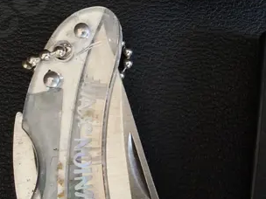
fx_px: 699
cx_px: 155
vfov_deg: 15.1
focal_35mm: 91
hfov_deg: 21.5
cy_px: -96
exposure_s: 1/100
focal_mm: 2.87
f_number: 2
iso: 125
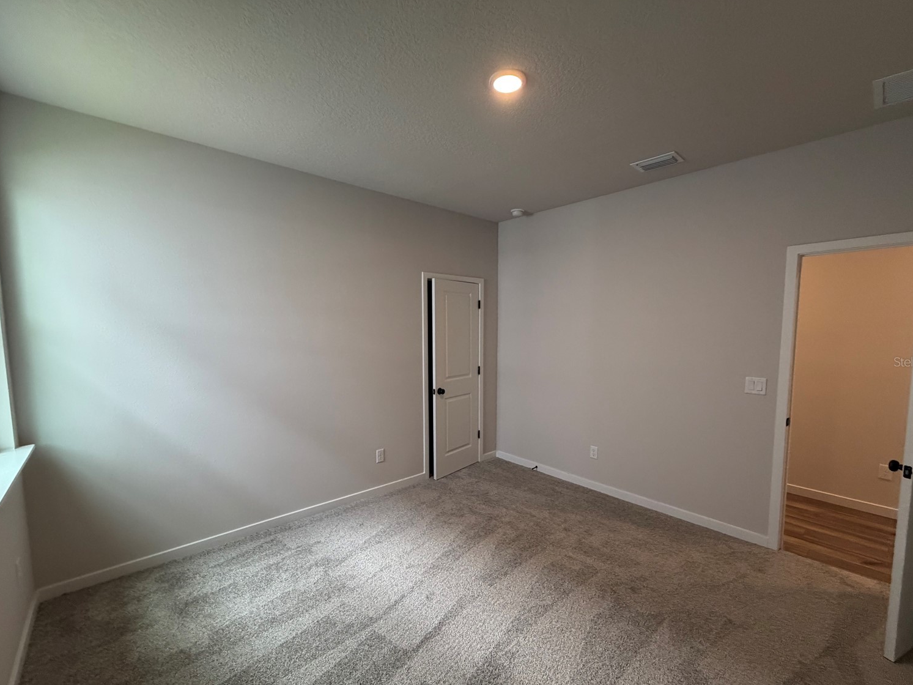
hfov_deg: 98.2
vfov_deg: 81.7
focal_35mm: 15
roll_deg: +0.7
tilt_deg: -4.7
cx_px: 462
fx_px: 396
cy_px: 361
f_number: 2.2
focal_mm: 2.22
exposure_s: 1/120
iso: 320
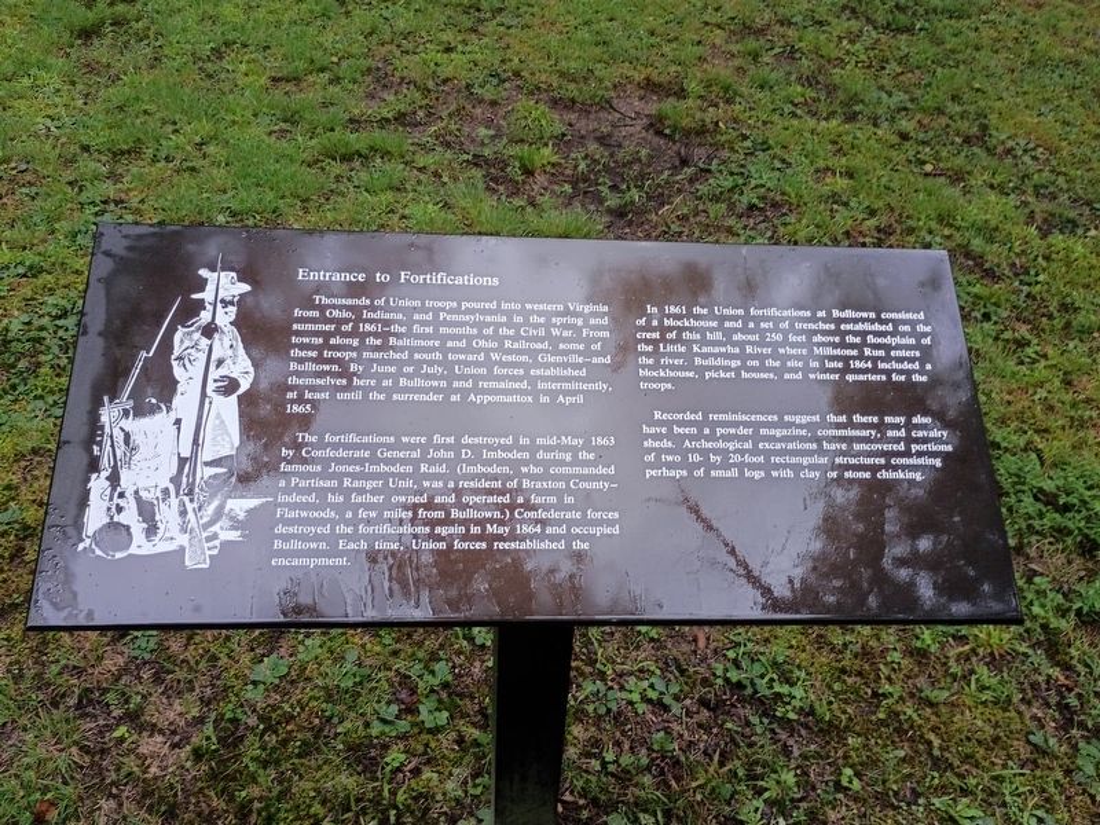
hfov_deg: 61.7
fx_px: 922
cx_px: 550
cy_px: 412
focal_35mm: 29
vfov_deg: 48.2
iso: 308
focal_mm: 4.27
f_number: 1.8
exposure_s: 1/60
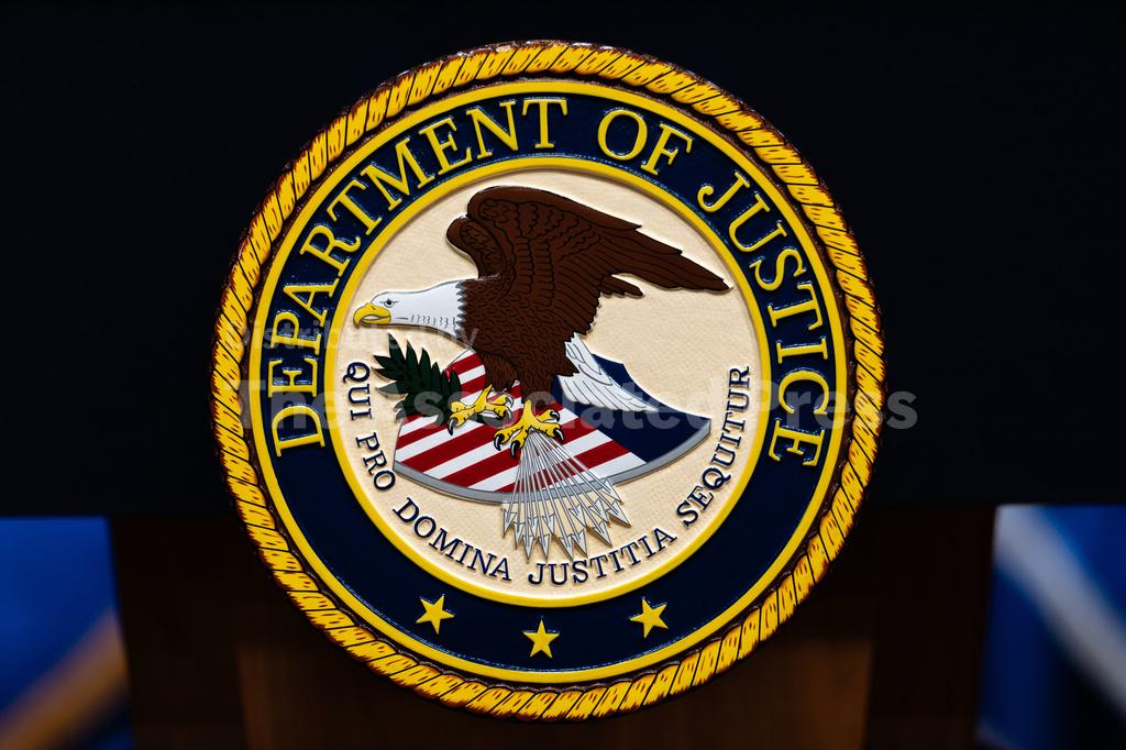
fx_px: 3002
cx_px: 563
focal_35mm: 96
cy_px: 375
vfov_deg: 14.2
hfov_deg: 21.2
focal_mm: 96
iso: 640
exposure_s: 1/500
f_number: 2
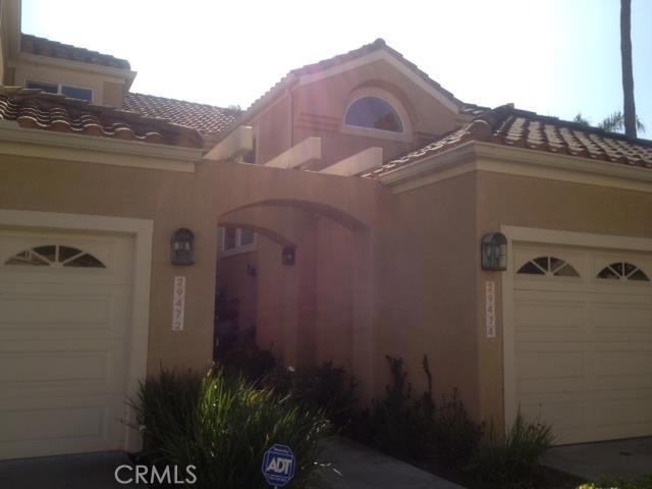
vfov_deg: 40.7
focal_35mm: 35
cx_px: 326
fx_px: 659
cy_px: 244
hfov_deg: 52.6
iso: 50
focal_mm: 4.28
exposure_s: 1/1255
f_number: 2.4
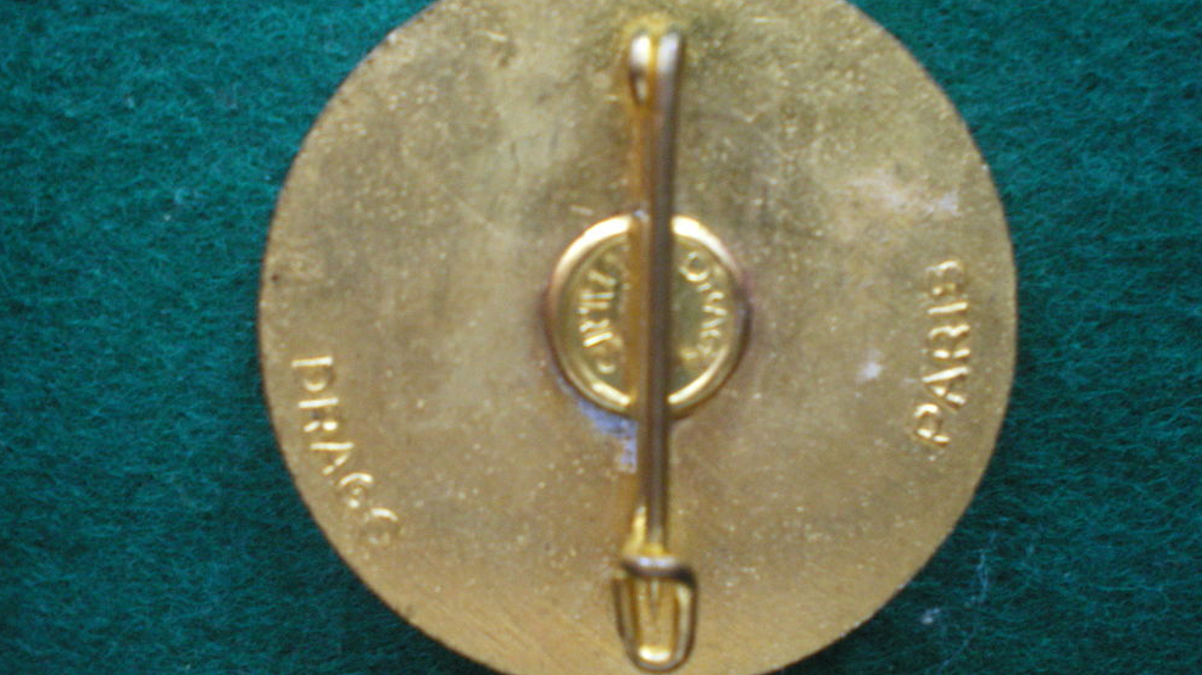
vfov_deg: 28.3
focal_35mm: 42
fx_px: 1338
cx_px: 606
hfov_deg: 48.4
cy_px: 329
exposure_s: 1/20
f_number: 3.1
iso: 400
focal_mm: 6.3
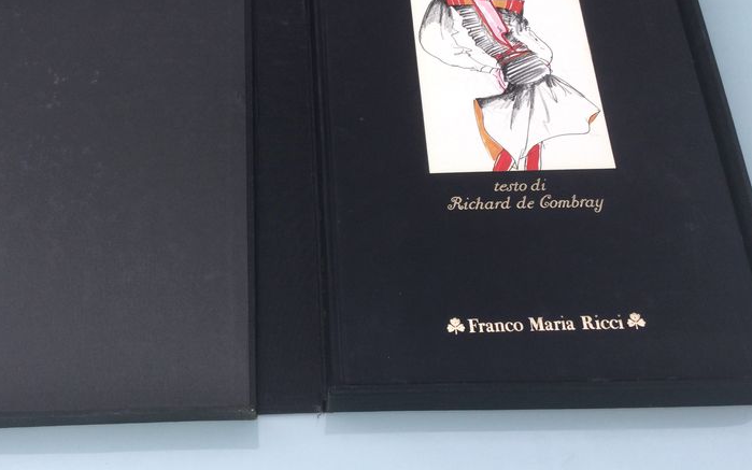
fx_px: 963
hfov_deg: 42.3
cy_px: 194
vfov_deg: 27.4
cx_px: 273
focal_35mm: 47
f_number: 2.4
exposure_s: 1/208
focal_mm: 3.3
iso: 25
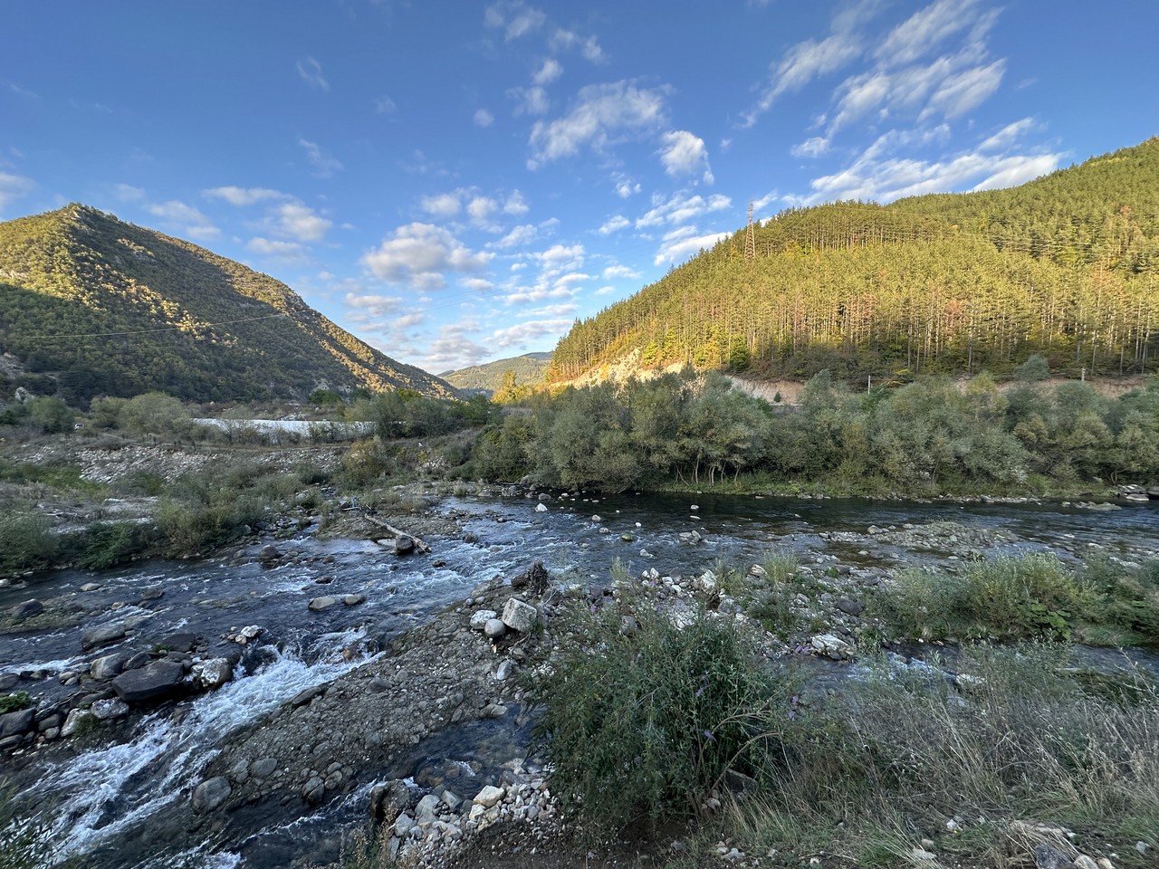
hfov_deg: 102.1
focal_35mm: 14
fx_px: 469
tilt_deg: -3.3
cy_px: 434
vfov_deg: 85.7
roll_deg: -0.8
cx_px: 580
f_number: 2.2
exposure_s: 1/380
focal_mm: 2.22
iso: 40
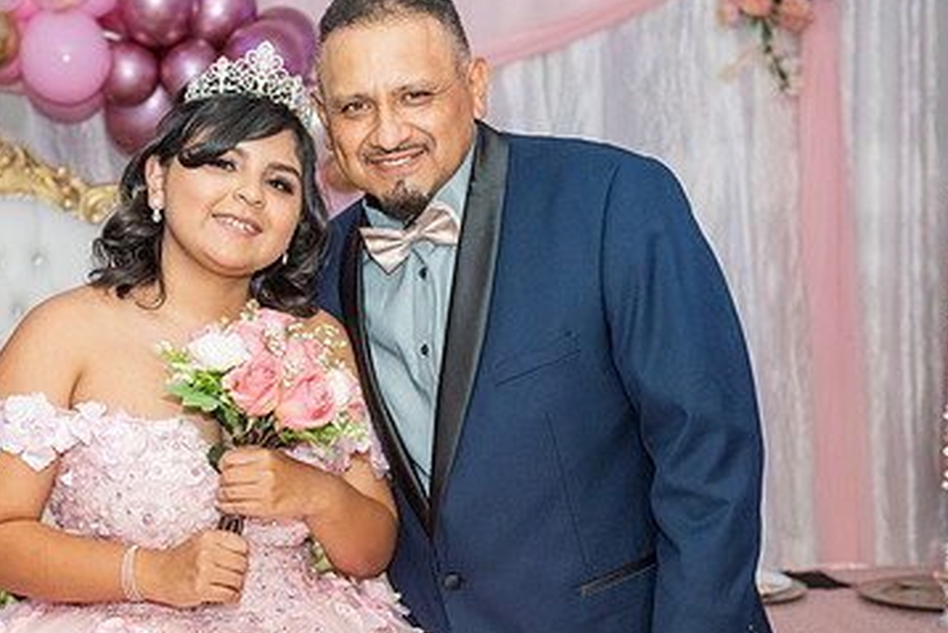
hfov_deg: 27.6
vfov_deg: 18.7
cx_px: 331
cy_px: 396
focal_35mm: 73
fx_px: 1923
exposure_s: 1/160
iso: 1250
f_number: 3.5
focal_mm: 45
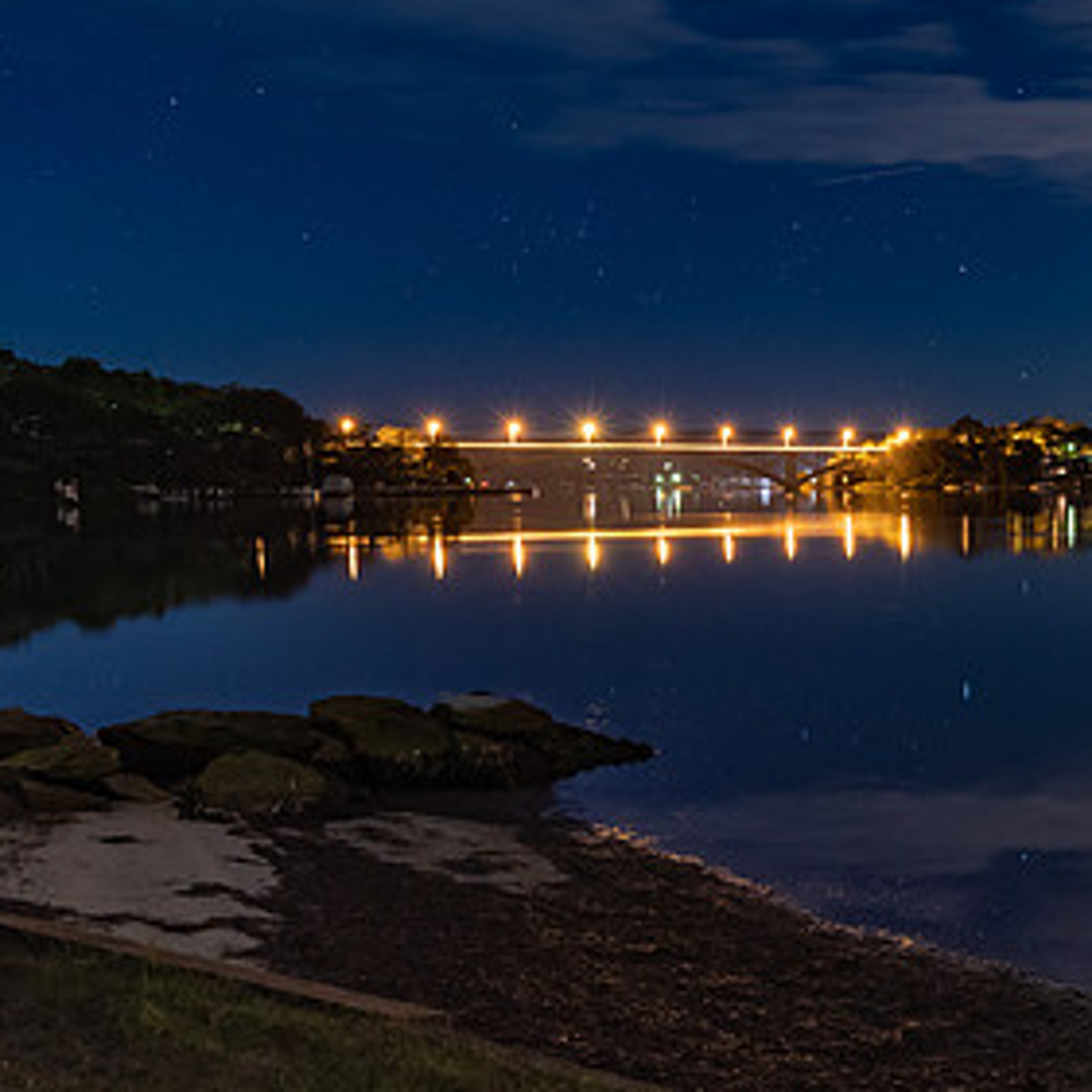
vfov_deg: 37.5
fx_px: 1606
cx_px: 1035
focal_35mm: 45
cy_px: 604
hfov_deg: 34.8
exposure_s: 20
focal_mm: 16
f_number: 5.6
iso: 500
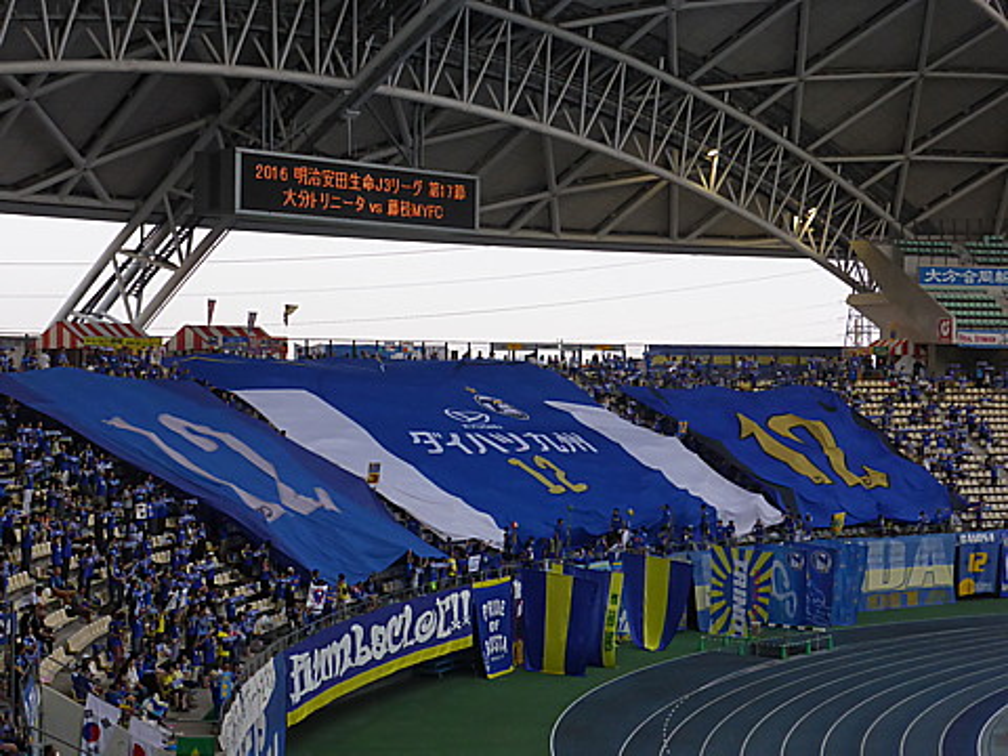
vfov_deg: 19.6
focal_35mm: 75
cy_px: 378
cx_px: 504
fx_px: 2184
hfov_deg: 26.0
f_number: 5
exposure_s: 1/160
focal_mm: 13.3
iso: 400
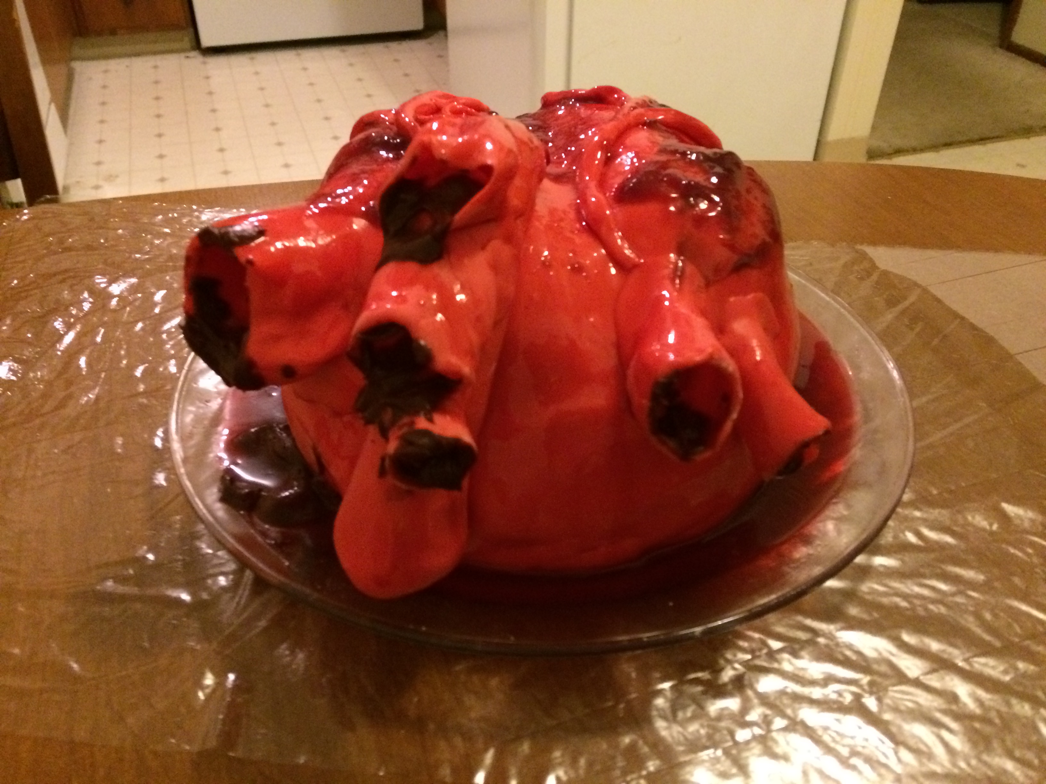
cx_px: 523
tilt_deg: -37.8
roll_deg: -1.1
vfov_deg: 48.2
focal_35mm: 29
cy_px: 392
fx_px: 876
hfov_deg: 61.7
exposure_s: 1/15
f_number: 2.2
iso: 400
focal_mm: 4.15
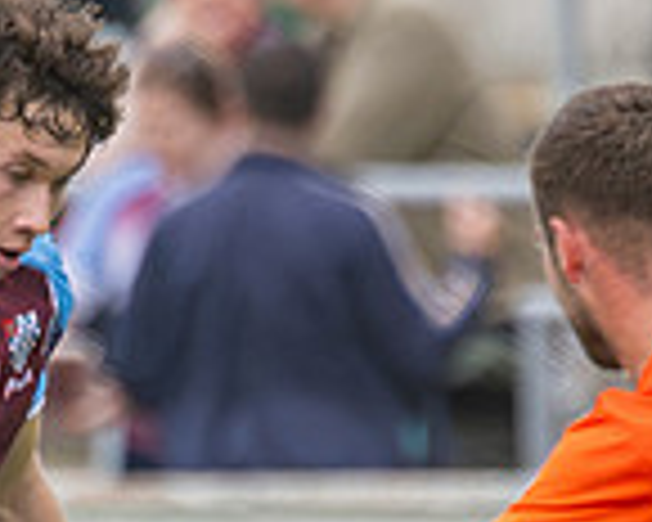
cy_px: 339
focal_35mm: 3555
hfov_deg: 0.5
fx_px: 68600
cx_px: -388
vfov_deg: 0.4
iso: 560
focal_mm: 300
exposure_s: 1/1250
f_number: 2.8
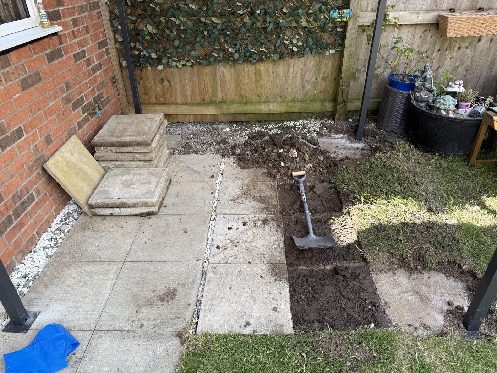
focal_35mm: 24
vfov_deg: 56.8
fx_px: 345
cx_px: 248
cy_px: 186
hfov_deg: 71.6
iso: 80
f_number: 1.78
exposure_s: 1/677
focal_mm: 6.76
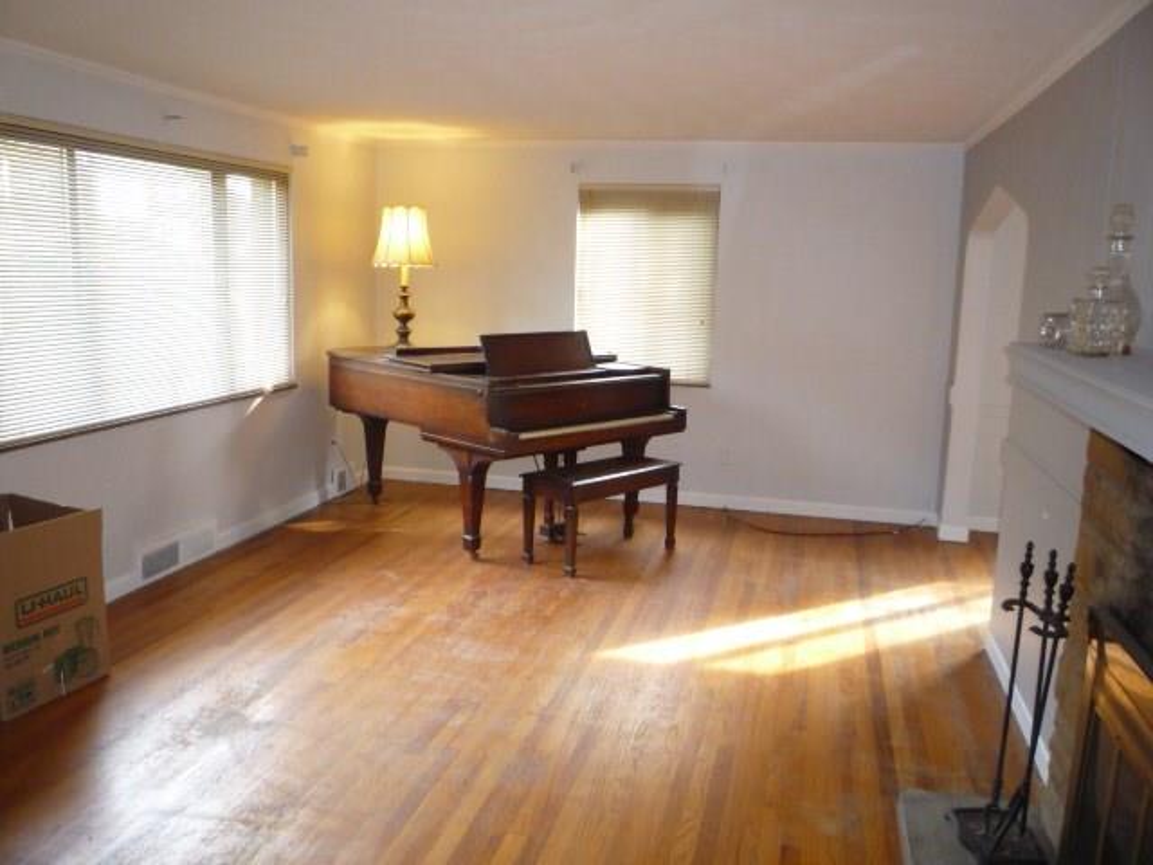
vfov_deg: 46.8
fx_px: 999
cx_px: 576
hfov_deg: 60.0
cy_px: 432
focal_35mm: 30
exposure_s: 1/30
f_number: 3.3
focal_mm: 5.2
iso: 320
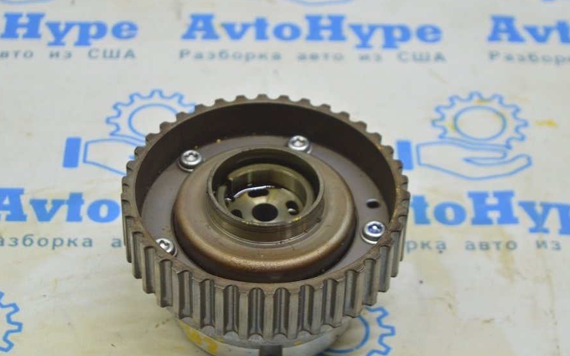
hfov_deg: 21.3
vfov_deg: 13.4
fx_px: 1516
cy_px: 206
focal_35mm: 98
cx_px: 241
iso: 400
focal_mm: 55
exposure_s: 1/20
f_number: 5.6
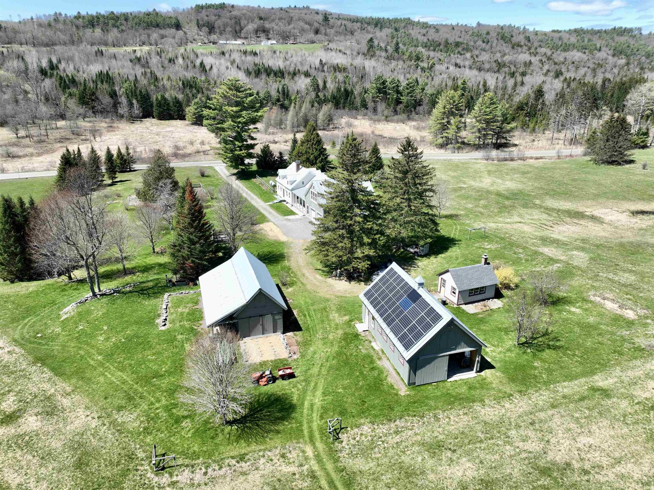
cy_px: 245
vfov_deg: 56.8
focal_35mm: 24
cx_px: 327
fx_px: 453
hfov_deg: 71.6
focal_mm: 12.29
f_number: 2.8
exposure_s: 1/1250
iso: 100
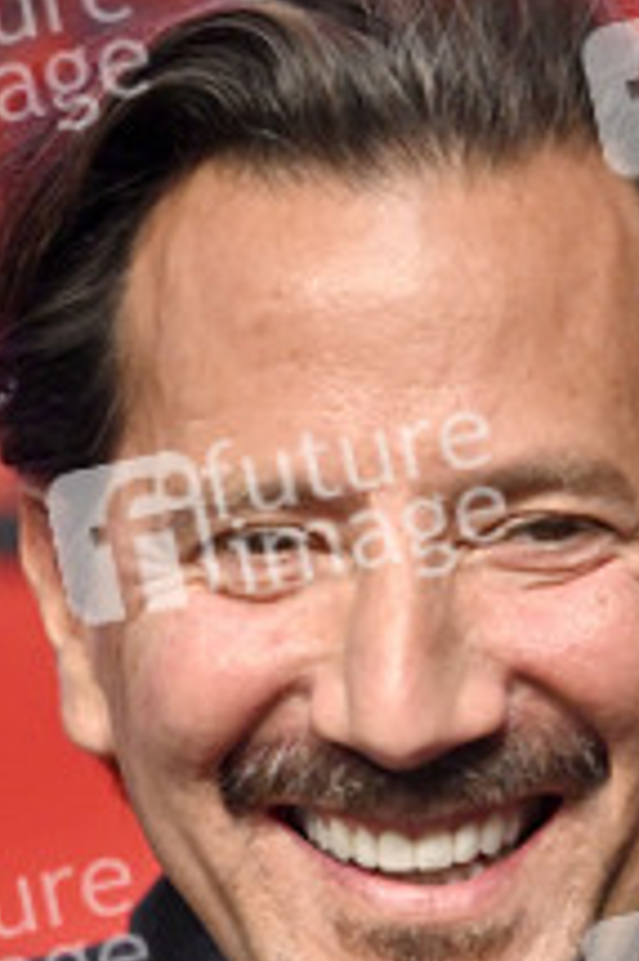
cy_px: 742
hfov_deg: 1.8
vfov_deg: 2.8
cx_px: 407
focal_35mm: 744
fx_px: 19839
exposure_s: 1/500
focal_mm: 400
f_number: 5
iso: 4000
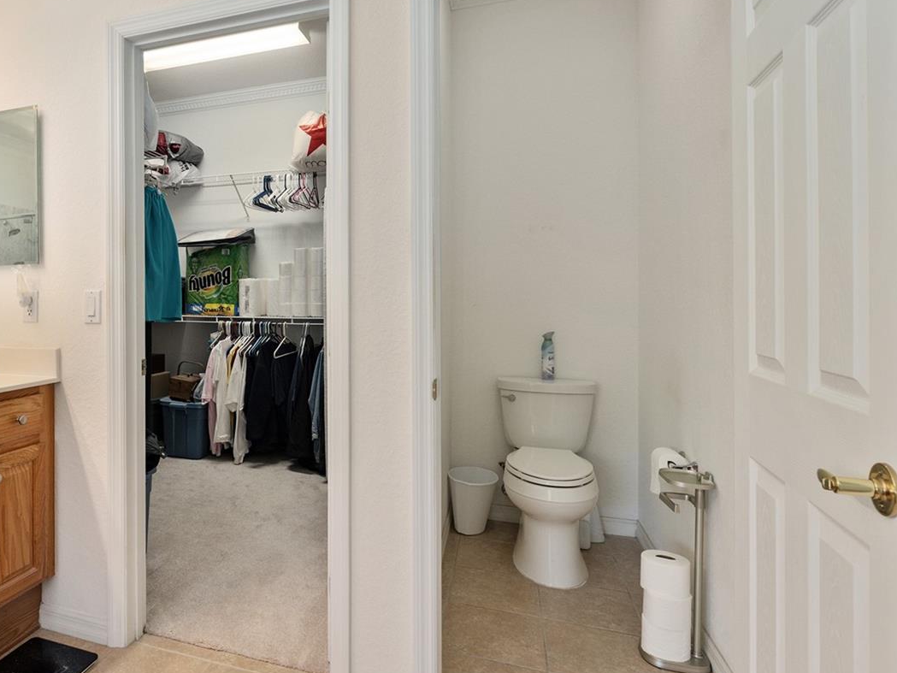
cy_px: 292
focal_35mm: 22
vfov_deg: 60.5
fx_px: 574
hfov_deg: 73.5
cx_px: 292
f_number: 9
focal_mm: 15.1
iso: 500
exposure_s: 1/25
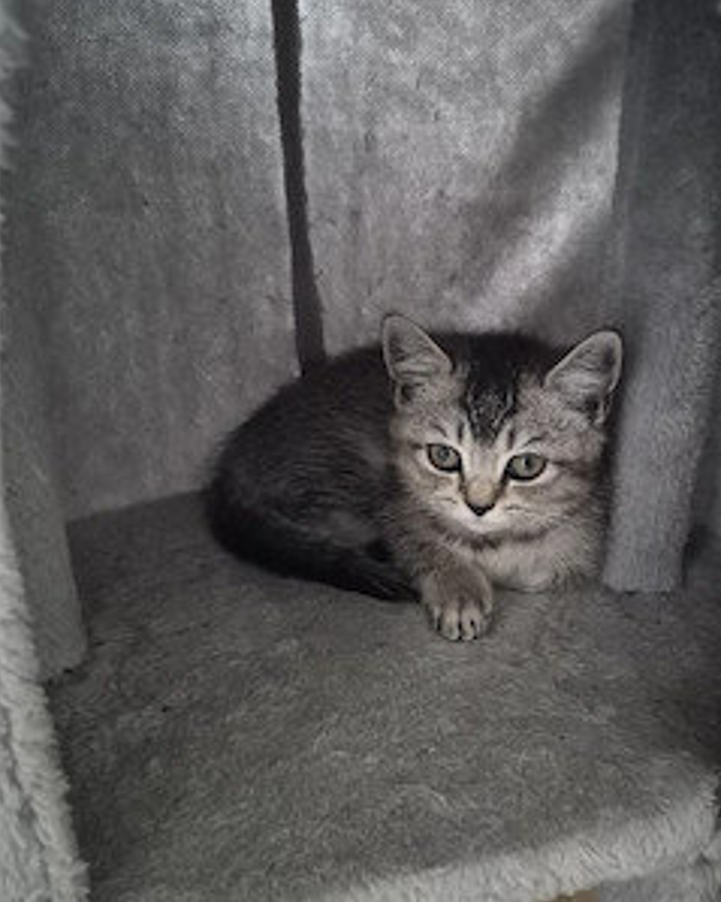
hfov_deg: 48.0
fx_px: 801
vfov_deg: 58.6
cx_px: 449
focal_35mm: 30
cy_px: 504
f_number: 1.8
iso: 1250
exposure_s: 1/20
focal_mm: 5.4
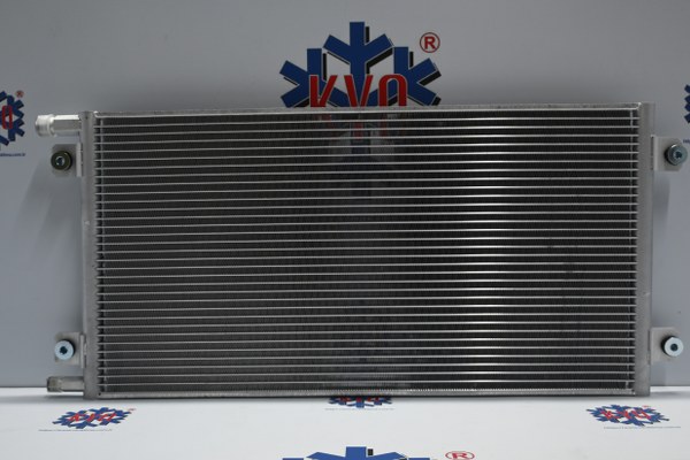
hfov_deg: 51.3
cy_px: 230
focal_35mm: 38
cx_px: 345
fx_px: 719
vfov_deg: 35.5
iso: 320
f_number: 4.2
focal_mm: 25
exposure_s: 1/40
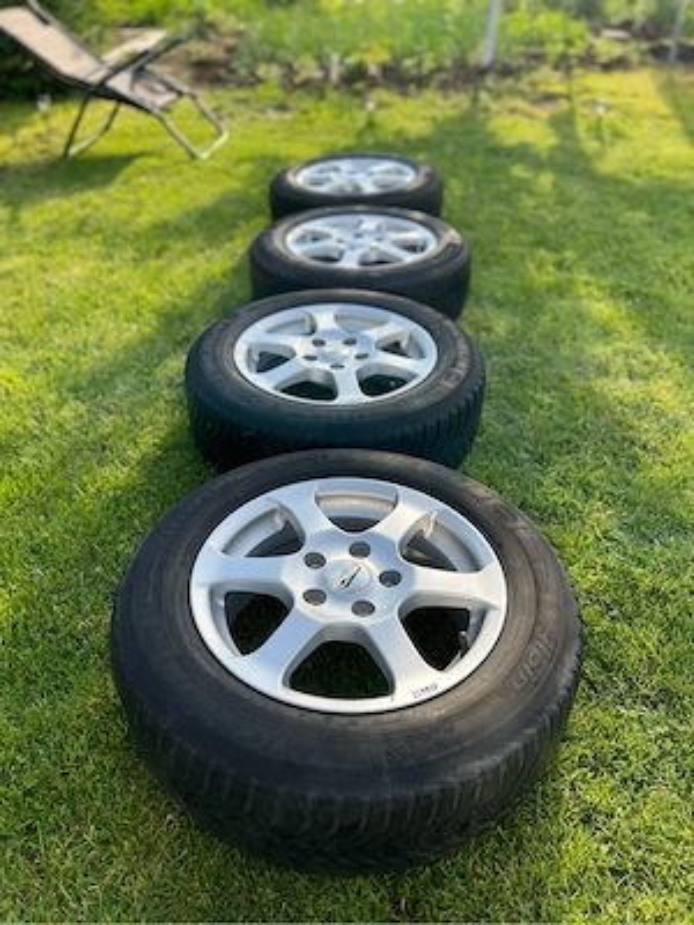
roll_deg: +1.2
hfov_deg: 53.1
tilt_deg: -36.6
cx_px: 347
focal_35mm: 26
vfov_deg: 67.3
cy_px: 462
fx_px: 695
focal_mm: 5.7
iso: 50
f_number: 1.5
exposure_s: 1/1183
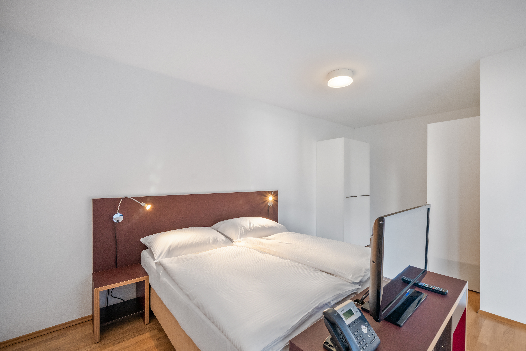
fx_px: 219
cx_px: 268
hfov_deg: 100.4
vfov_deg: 77.3
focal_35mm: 15
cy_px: 179
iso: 500
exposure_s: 1/8
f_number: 8
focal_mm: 14
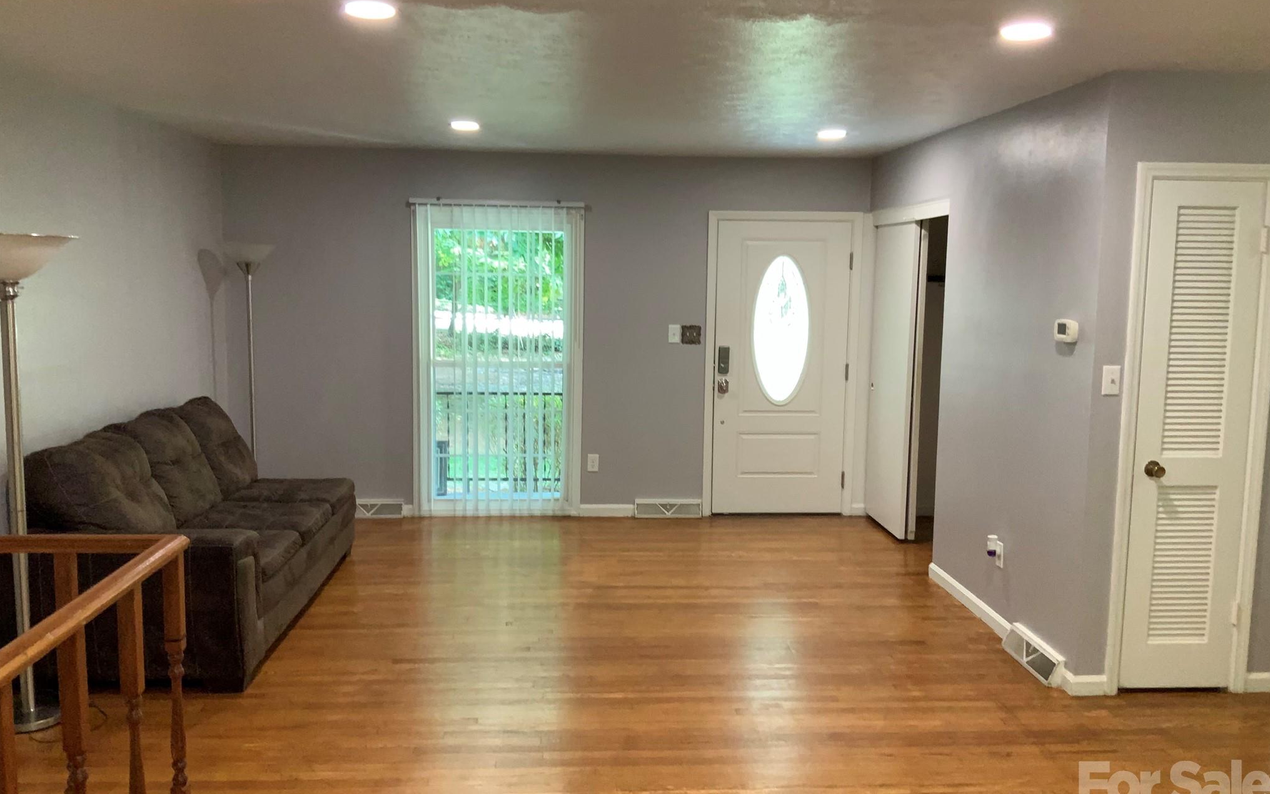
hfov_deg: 61.2
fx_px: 1073
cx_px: 638
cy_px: 404
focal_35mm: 31
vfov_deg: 40.6
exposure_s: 1/60
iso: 125
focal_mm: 3
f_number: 1.8
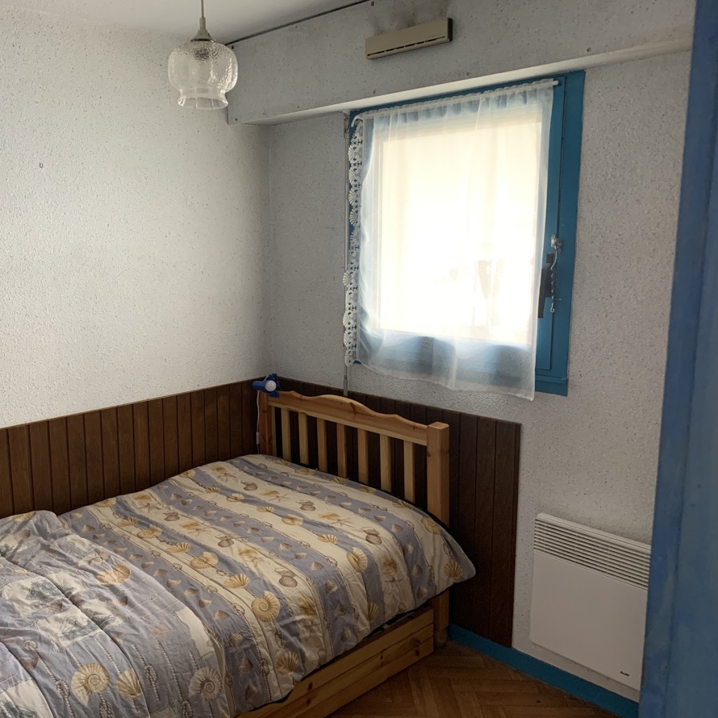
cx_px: 242
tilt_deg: -11.1
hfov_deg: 51.6
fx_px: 727
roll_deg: +1.0
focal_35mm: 31
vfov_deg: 52.5
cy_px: 357
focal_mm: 4.25
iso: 200
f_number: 1.8
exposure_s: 1/50
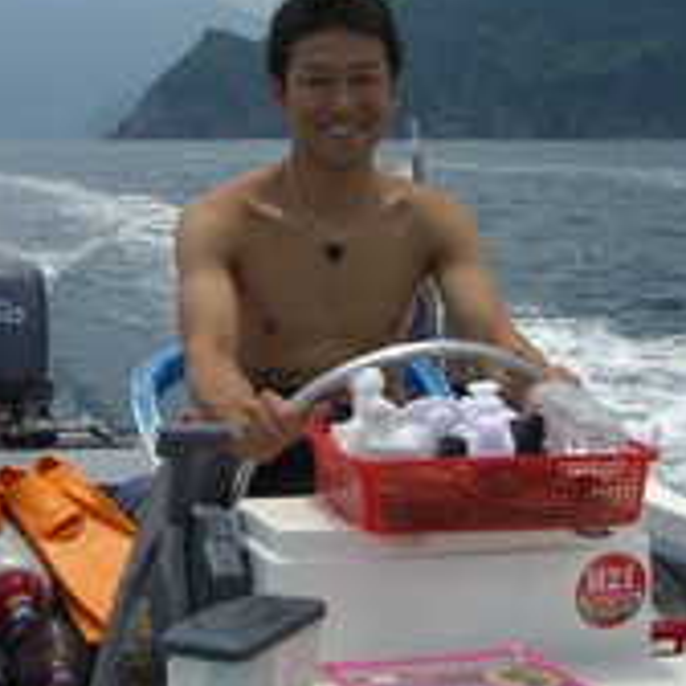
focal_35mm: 80
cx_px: 184
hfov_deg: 21.5
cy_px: 229
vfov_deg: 21.6
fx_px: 1794
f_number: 5.6
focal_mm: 7.9
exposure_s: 1/640
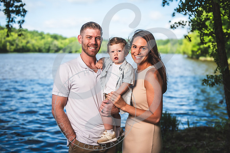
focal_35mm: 46
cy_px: 76
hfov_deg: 42.4
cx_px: 115
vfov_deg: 29.0
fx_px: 297
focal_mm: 44
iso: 100
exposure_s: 1/800
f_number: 2.8
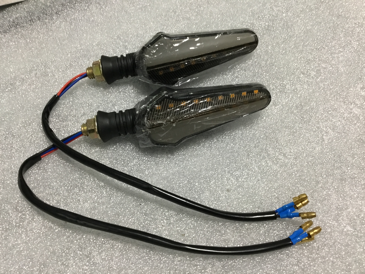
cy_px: 137
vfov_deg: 45.4
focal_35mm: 31
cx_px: 182
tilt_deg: -60.1
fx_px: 327
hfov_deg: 58.4
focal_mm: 3.3
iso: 160
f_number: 2.4
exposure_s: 1/33
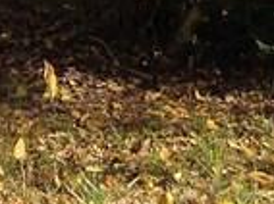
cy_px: -529
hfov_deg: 8.1
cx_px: -174
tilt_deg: +4.5
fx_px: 1881
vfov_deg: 5.6
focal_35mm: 238
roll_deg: -0.8
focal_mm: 4.12
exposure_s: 1/521
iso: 50
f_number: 2.4
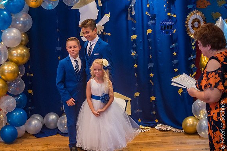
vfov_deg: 19.2
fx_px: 448
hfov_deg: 28.5
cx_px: 113
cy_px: 75
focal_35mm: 71
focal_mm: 70
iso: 3200
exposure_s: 1/200
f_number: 2.8
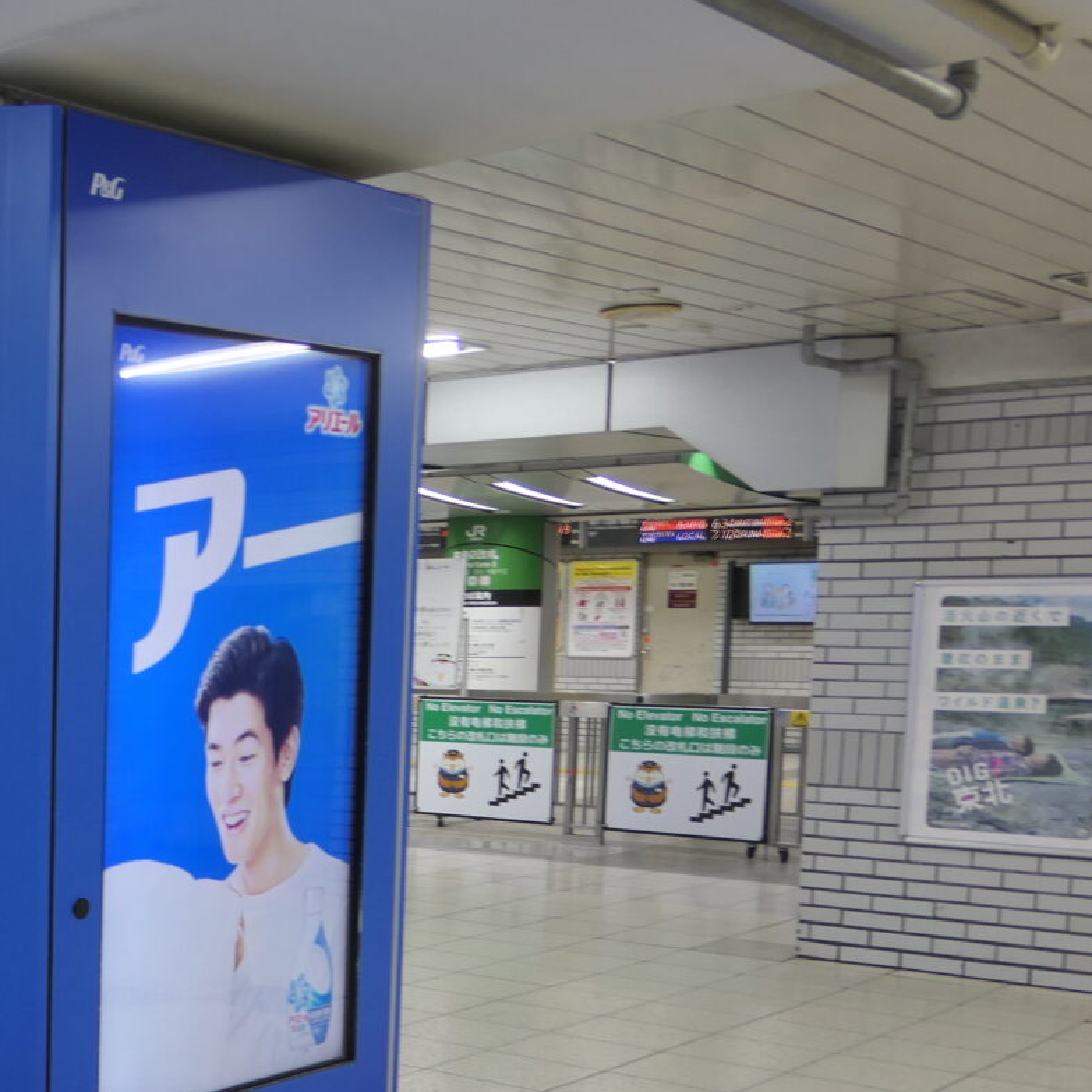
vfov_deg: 33.4
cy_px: 798
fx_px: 1785
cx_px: -236
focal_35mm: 50
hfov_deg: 29.1
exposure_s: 1/160
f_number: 2
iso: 125
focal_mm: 8.8
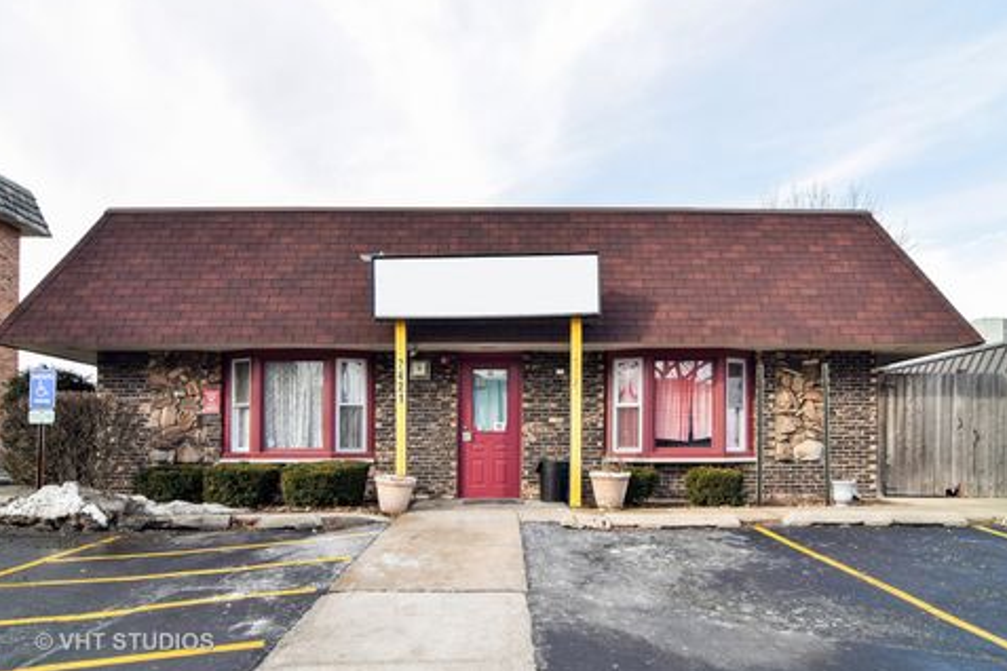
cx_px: 507
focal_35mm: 22
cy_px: 326
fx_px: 615
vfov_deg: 57.2
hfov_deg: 78.6
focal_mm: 14
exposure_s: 1/60
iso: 100
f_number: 8
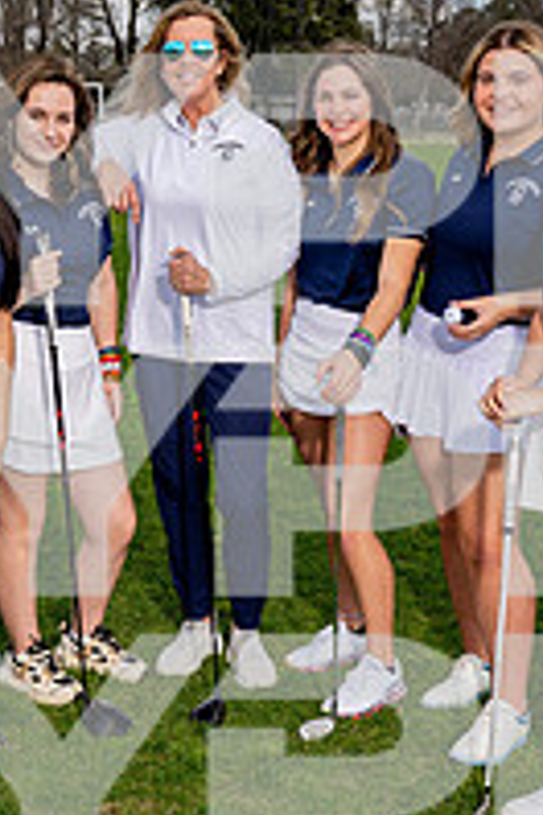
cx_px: 169
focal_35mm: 66
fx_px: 1493
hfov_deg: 20.5
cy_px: 473
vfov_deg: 30.5
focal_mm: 29
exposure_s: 1/1000
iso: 100
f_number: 4
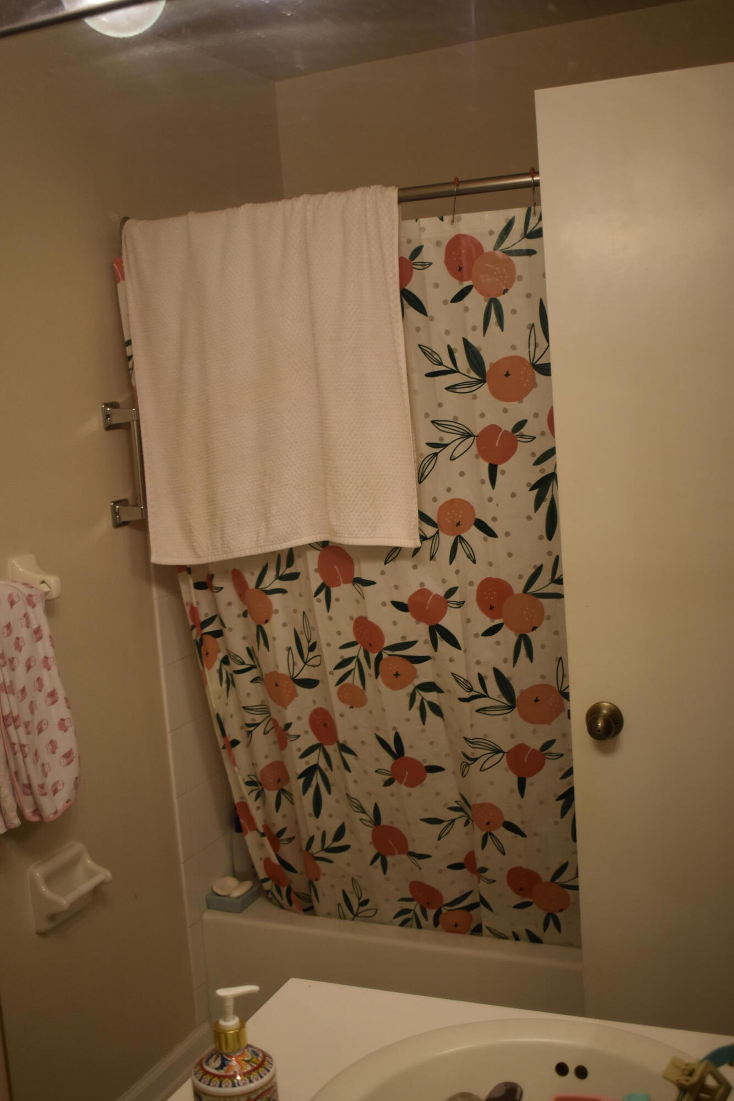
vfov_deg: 47.9
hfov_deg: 33.0
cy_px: 550
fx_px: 1239
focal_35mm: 40
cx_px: 367
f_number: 4
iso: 450
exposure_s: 1/60
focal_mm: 27
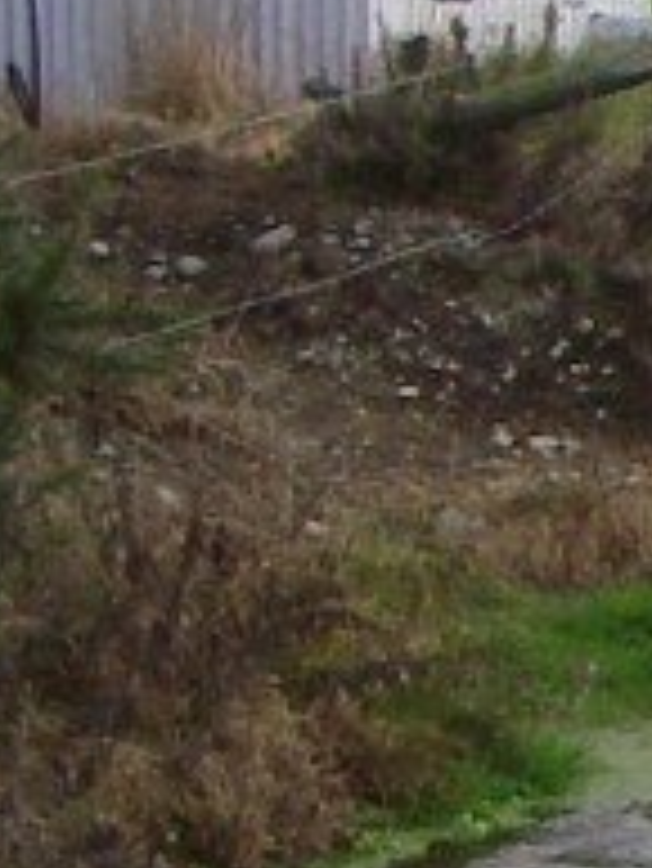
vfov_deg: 7.0
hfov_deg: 4.9
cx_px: 2316
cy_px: 657
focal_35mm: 284
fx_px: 7124
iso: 64
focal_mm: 6.3
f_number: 6.6
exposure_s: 1/125
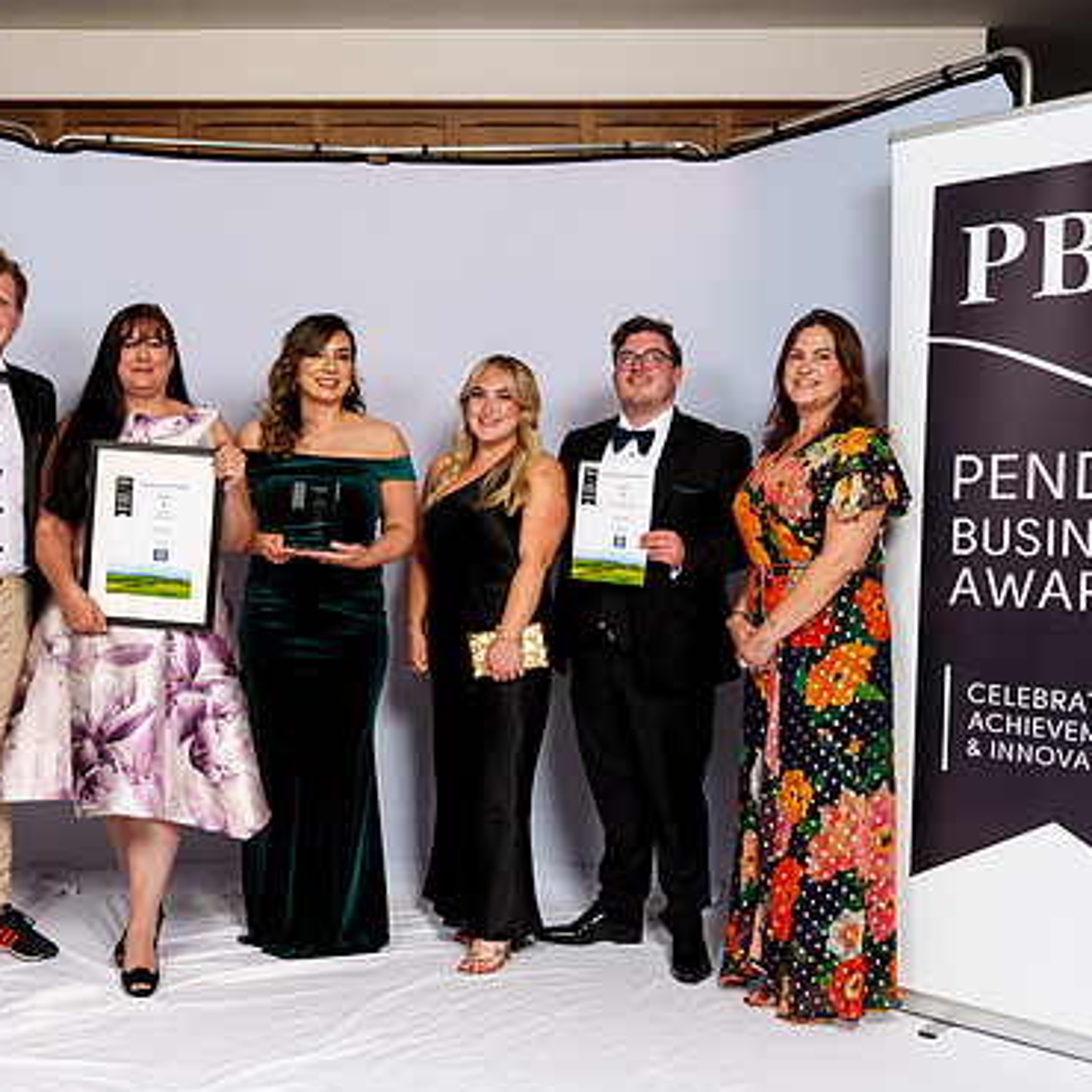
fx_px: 1392
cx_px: 336
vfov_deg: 42.8
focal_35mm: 39
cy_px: 568
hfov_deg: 42.1
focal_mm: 26
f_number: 8
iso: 100
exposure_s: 1/125
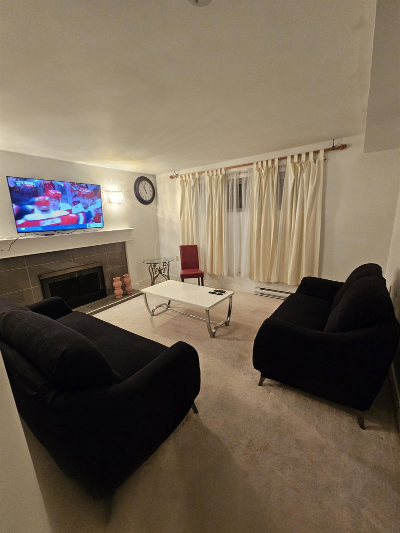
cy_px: 266
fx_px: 200
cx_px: 200
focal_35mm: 13
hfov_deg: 89.9
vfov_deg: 106.2
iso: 400
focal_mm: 2.2
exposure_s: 1/60
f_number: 2.2
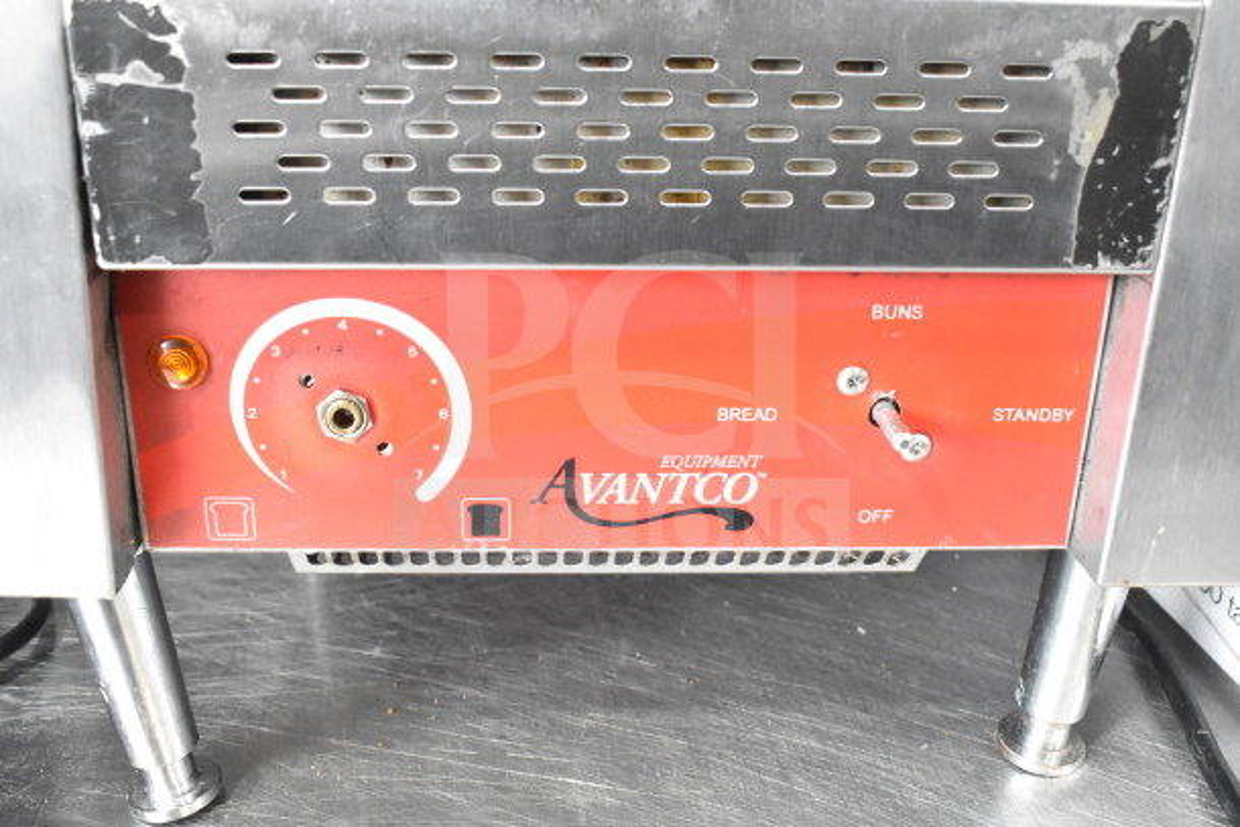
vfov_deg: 35.5
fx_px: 1292
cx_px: 620
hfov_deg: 51.3
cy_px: 414
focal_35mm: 38
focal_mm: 25
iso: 6400
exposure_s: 1/160
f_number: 7.1
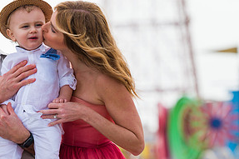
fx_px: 1878
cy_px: 81
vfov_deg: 4.9
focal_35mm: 283
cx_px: 100
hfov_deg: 7.3
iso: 200
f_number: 4
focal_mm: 140
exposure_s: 1/2000
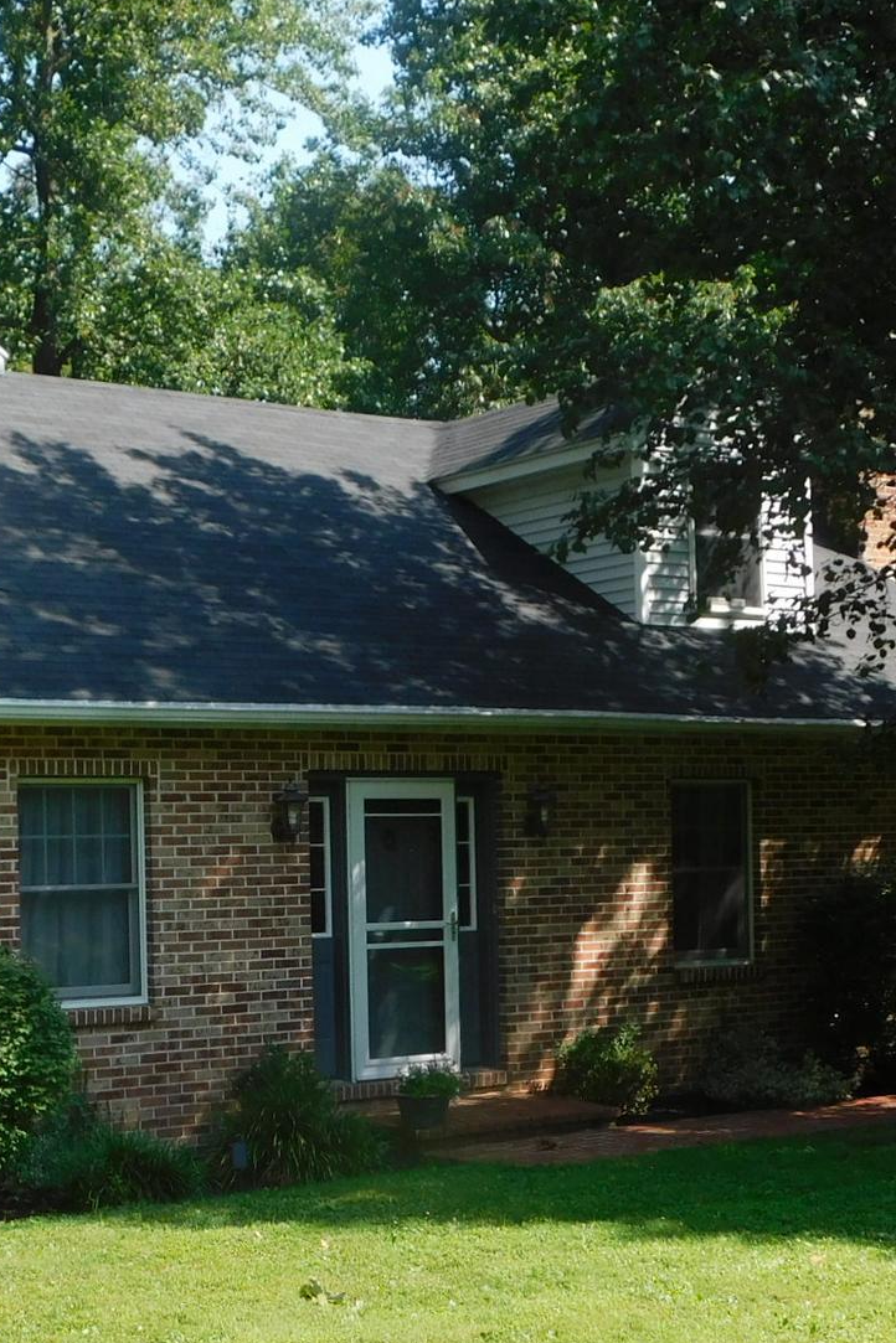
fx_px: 2202
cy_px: 893
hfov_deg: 22.8
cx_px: 221
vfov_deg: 33.6
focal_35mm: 59
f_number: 3.2
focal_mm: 5.3
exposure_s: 1/500
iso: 125
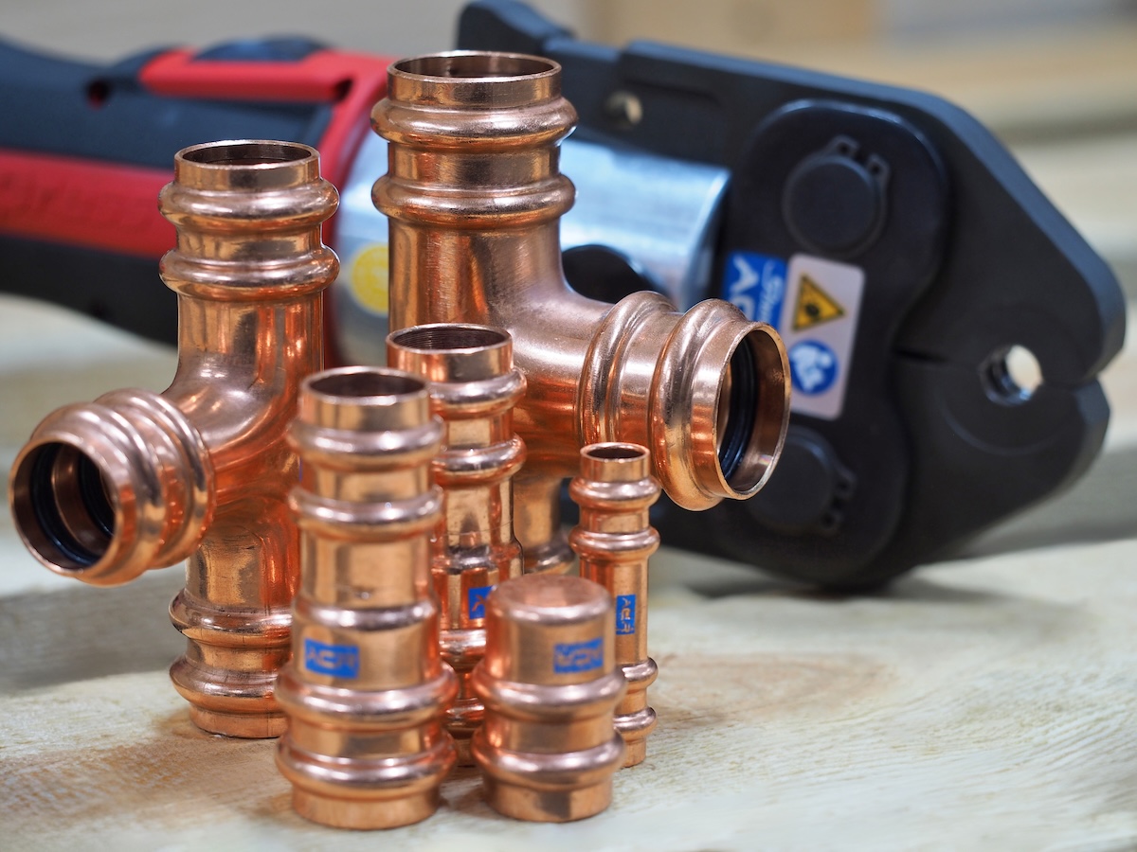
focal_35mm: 120
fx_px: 3942
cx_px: 568
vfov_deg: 12.3
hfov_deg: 16.4
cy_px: 426
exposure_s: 1/10
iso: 200
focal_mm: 60
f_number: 2.8
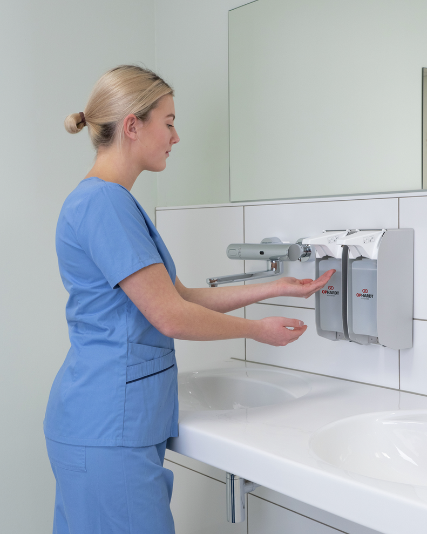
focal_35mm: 41
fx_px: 648
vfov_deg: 44.7
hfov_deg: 36.5
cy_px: 290
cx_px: 213
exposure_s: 1/40
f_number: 9
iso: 1000
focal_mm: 36
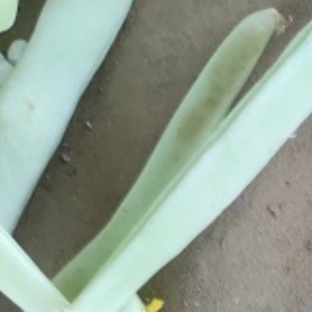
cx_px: 593
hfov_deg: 11.4
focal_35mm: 141
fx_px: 1438
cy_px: 958
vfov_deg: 9.5
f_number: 1.69
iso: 50
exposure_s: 1/138
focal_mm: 6.72
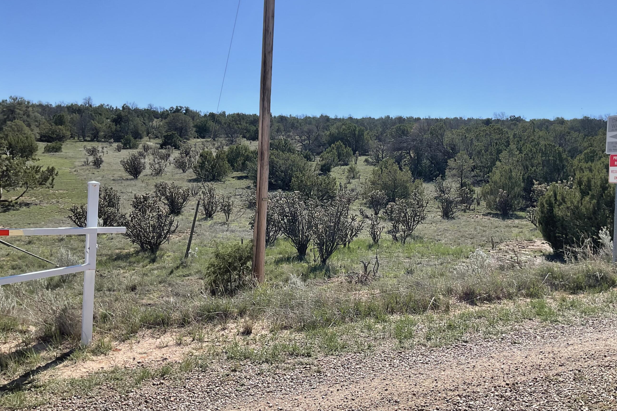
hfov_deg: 54.3
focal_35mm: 35
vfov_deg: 37.8
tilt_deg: -0.7
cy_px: 193
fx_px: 600
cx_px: 349
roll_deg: -2.2
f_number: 1.8
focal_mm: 3
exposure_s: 1/2058
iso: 16
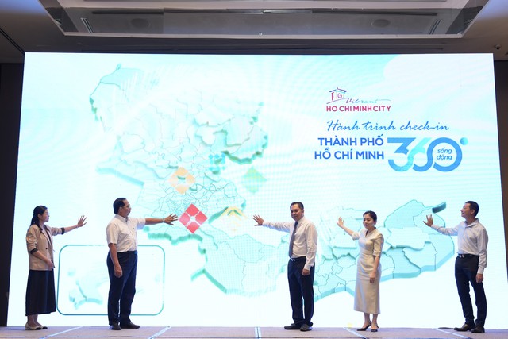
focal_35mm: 40
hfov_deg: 48.4
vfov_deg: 33.4
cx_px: 254
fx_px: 565
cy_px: 170
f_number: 2.8
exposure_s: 1/100
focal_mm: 40
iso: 400
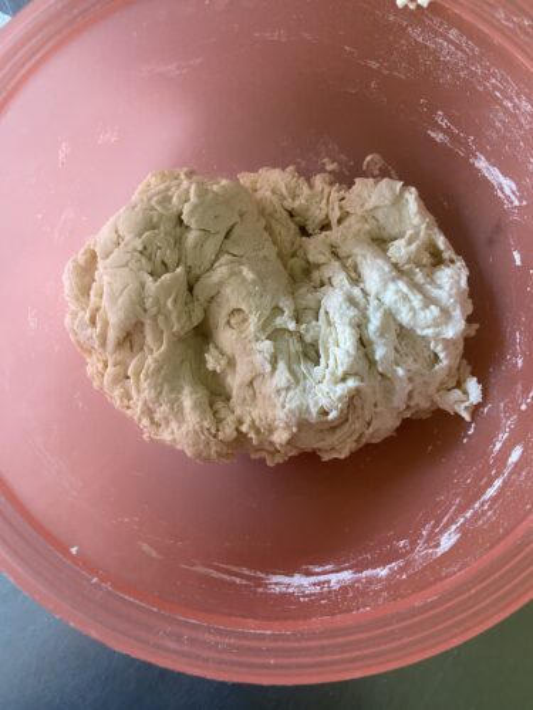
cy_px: 355
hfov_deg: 53.1
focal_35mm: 26
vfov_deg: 67.3
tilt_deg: -81.7
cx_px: 266
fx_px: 534
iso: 320
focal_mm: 4.25
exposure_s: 1/60
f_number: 1.8
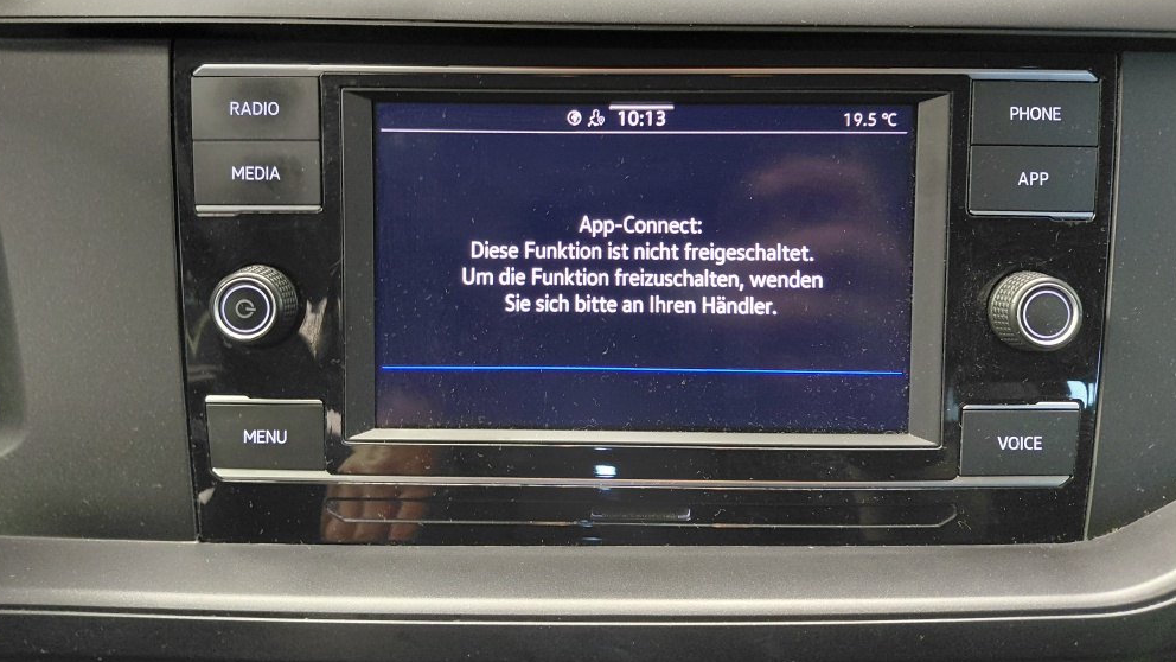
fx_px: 873
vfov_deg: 41.0
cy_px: 228
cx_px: 590
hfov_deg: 67.9
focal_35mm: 28
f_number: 1.8
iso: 320
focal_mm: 4.69
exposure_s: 1/40
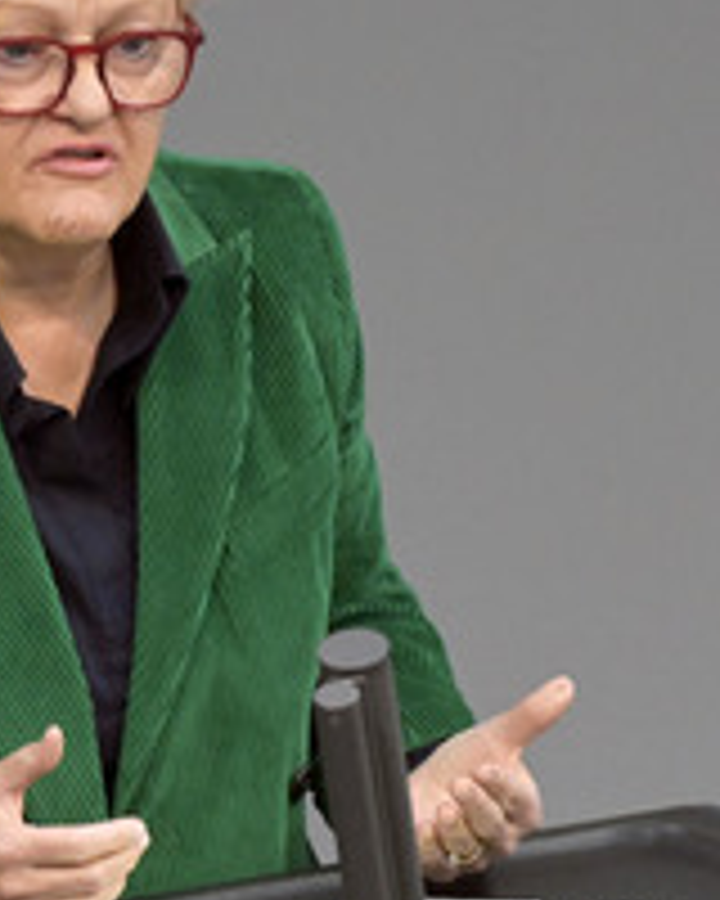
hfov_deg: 1.8
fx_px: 23067
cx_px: -25
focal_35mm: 866
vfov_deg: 2.2
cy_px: 414
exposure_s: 1/400
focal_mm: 410
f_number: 5.6
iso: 12800
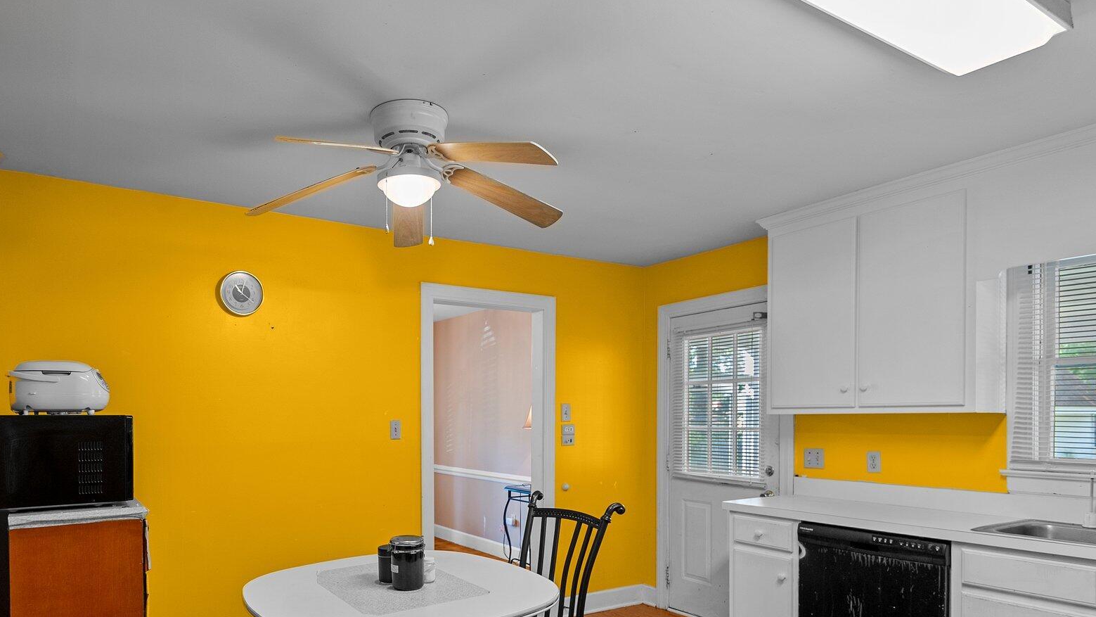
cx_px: 433
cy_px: 455
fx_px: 639
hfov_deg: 80.1
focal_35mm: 22
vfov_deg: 49.6
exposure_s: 1/15
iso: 400
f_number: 4
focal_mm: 16
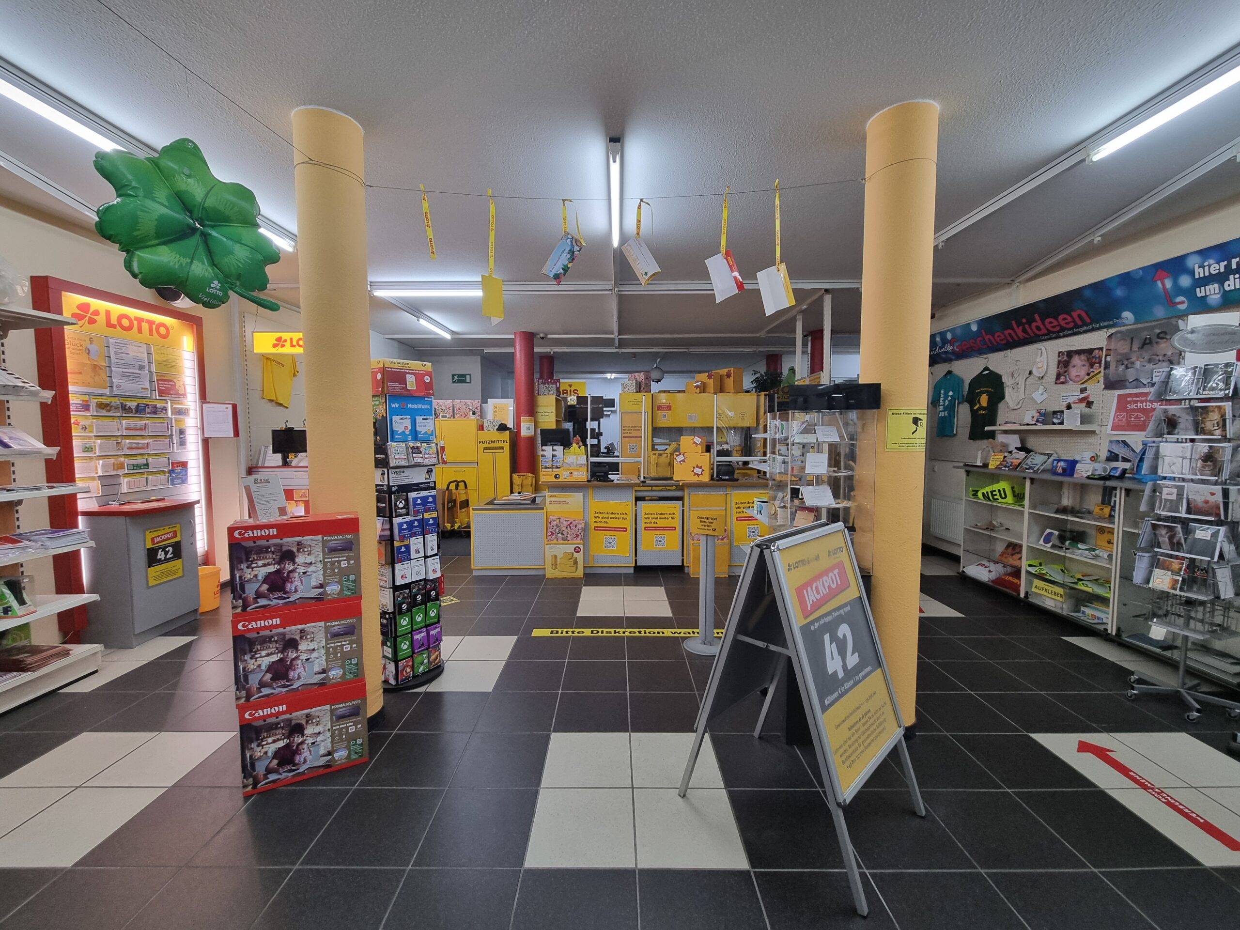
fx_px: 466
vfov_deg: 89.9
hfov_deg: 106.2
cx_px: 620
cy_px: 465
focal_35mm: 13
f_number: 2.2
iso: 200
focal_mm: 2.2
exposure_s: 1/50
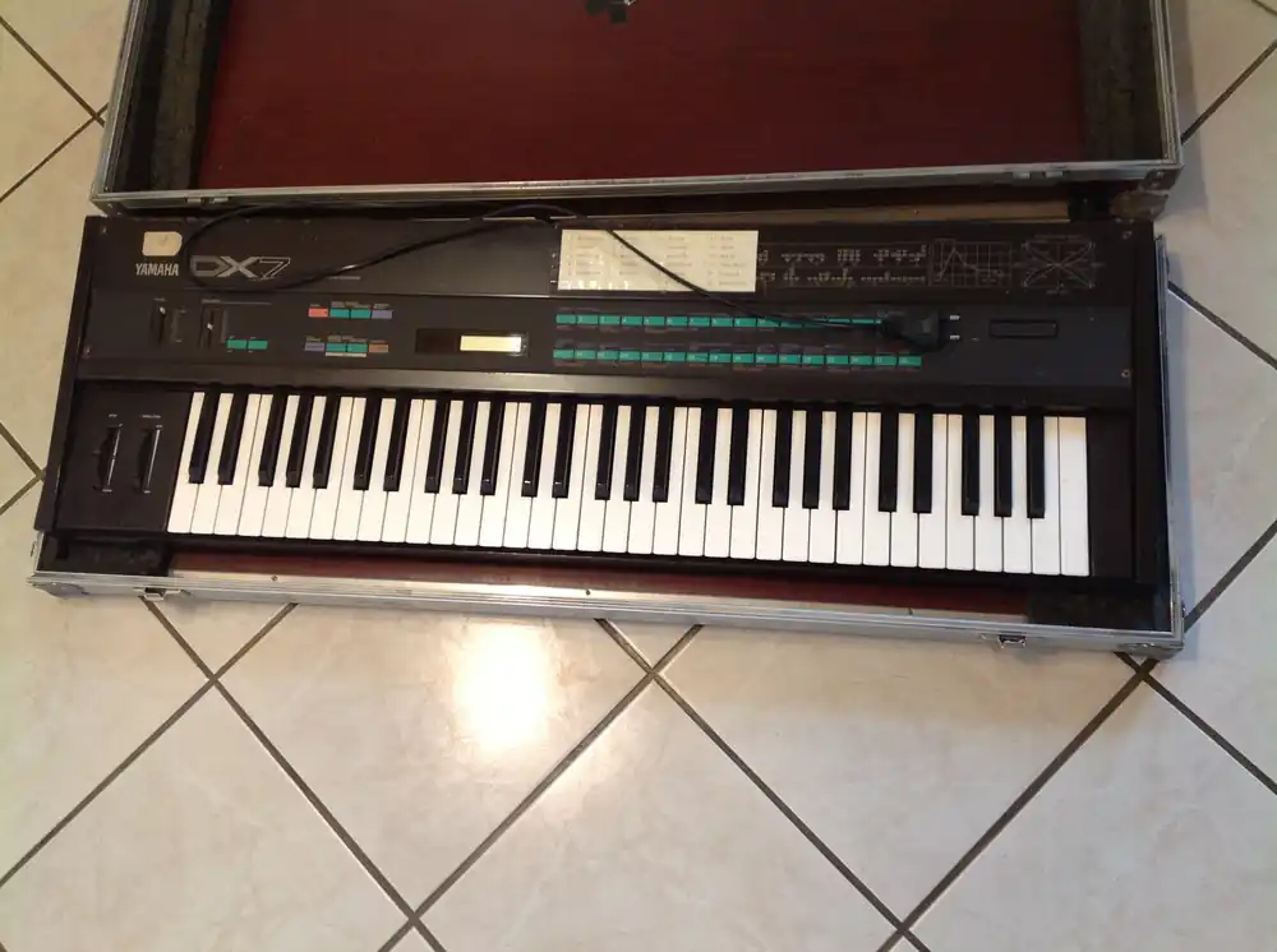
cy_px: 476
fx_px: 1289
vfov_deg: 40.6
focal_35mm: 35
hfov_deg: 52.7
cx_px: 638
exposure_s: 1/15
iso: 160
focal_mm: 4.28
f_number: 2.4
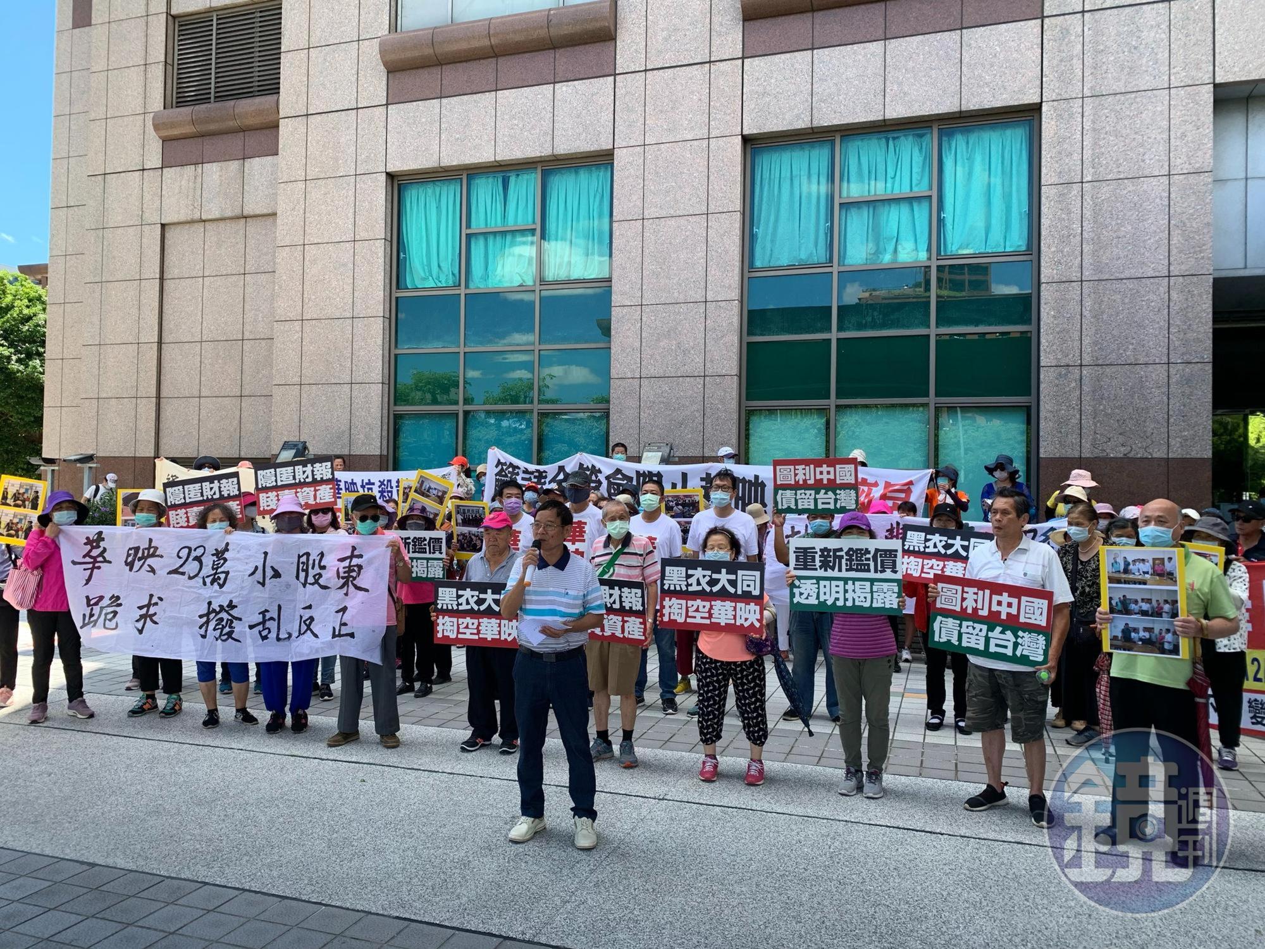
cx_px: 632
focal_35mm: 26
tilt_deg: +2.0
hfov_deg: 67.3
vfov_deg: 53.1
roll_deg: -1.5
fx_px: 950
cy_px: 474
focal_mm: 4.25
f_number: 1.8
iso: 25
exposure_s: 1/302
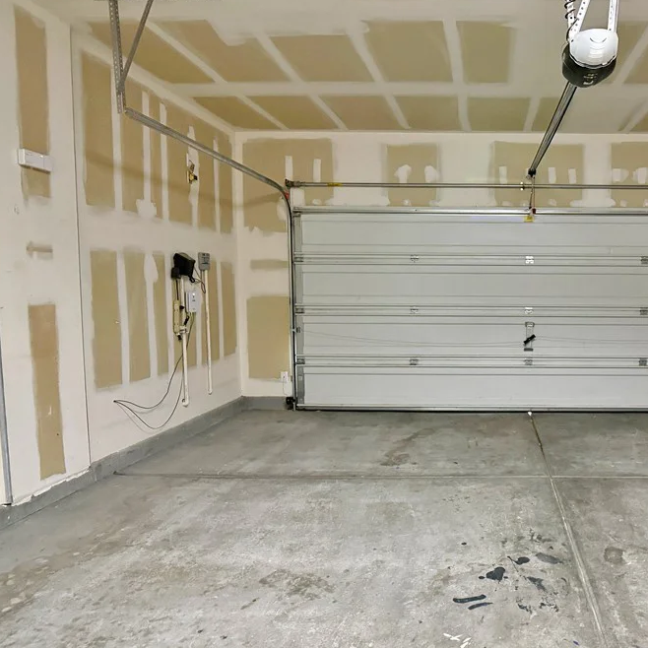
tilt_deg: -3.4
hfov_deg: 47.8
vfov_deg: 49.7
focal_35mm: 33
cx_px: 487
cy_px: 325
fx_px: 699
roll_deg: +0.0
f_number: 1.78
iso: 1000
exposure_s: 1/30
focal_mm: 6.76
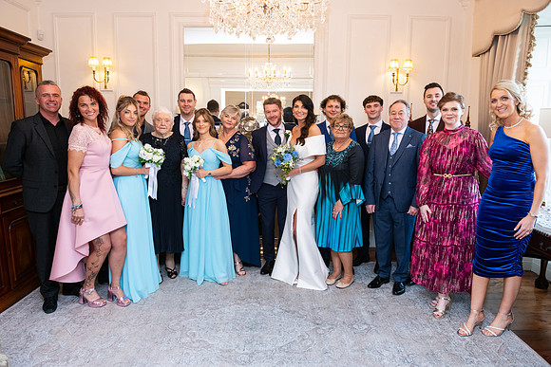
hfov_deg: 72.5
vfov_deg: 52.2
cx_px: 276
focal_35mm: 25
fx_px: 375
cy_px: 184
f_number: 5
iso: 640
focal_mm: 24
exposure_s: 1/160
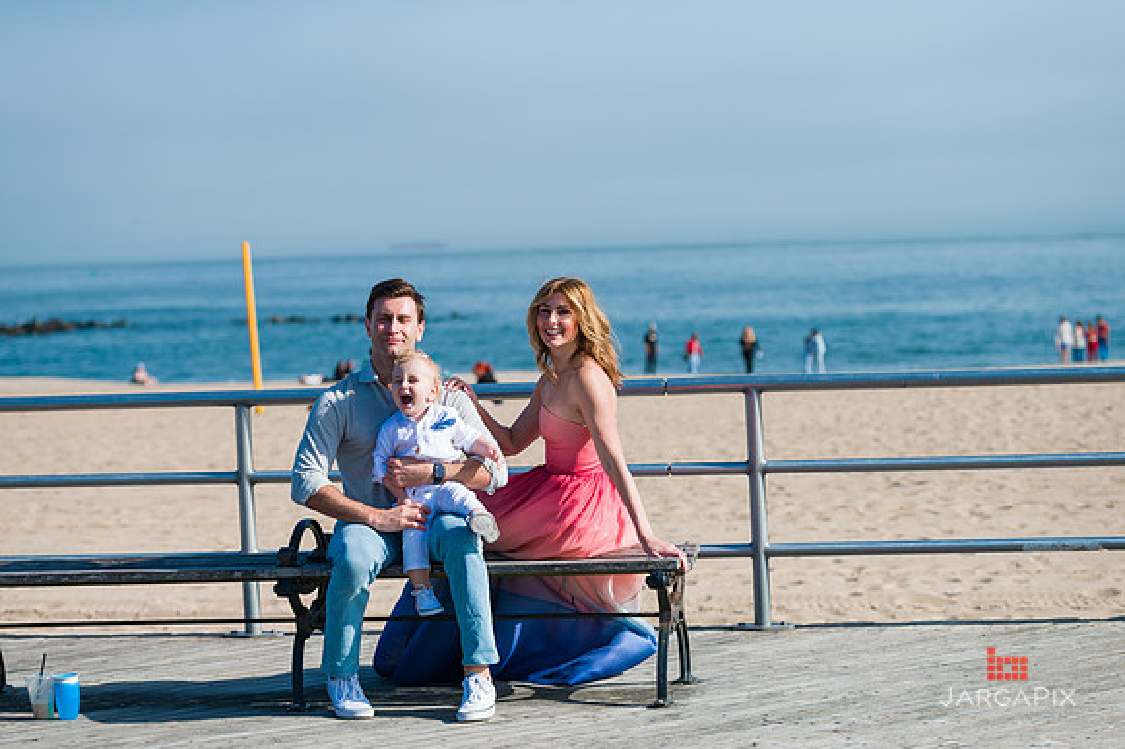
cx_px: 562
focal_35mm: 98
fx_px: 3061
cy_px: 374
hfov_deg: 20.8
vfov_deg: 13.9
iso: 200
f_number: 4
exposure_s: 1/3200
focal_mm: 98
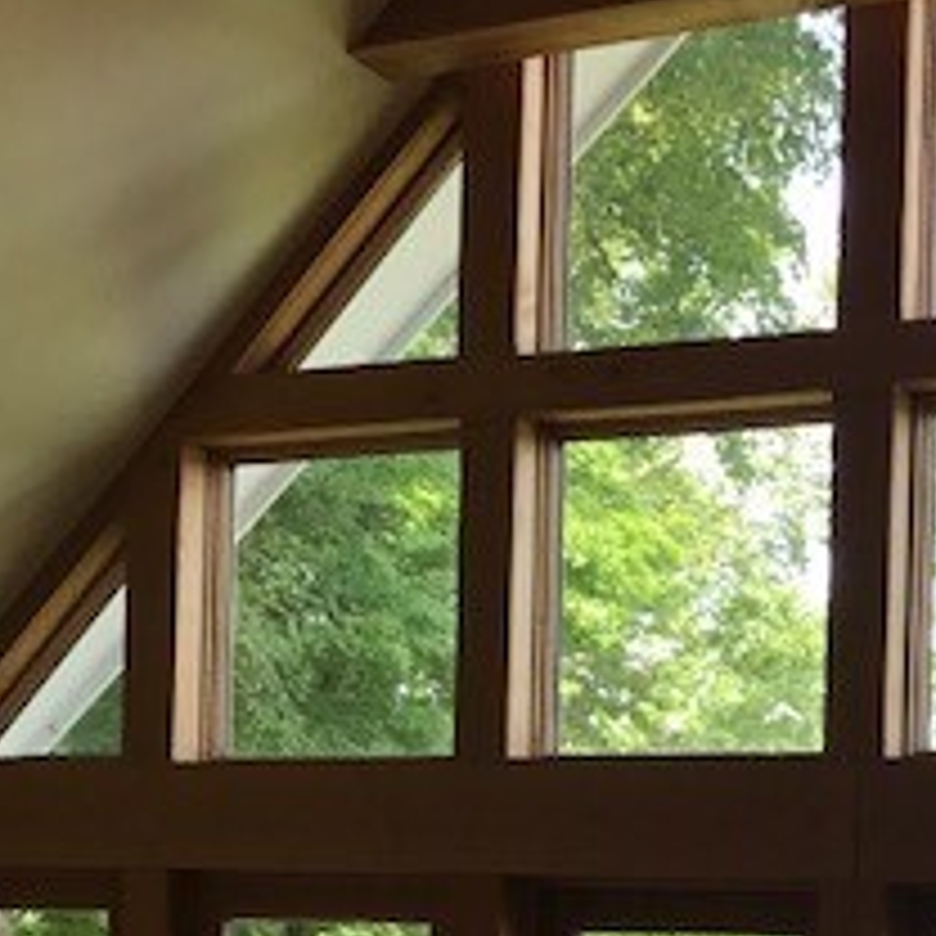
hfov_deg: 22.3
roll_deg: -1.3
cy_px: 1022
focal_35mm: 76
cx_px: 814
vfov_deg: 21.6
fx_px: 2325
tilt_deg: +0.5
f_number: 1.8
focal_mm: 3.99
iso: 32
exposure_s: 1/120
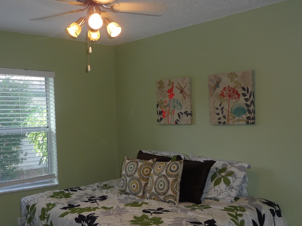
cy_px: 135
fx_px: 358
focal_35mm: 41
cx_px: 148
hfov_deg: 45.8
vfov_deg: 35.0
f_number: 3.3
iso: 100
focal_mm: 4.7
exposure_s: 1/30
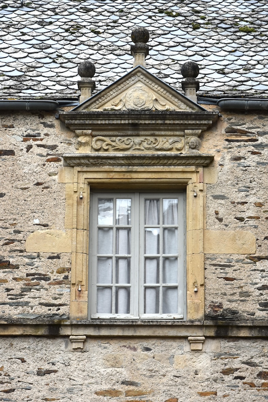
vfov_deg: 12.2
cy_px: 201
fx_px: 1876
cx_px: 134
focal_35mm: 168
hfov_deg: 8.2
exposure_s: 1/500
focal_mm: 112
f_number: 8
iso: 360
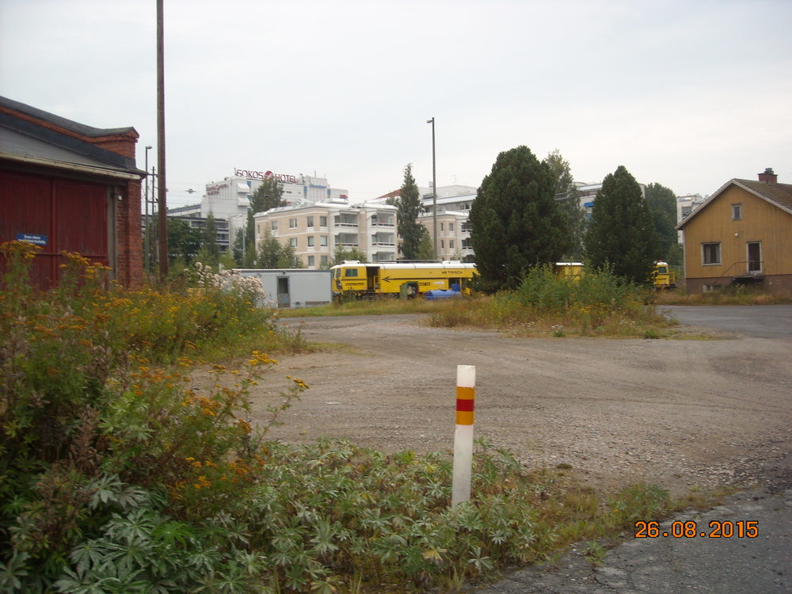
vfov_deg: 40.7
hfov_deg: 52.6
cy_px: 297
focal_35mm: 35
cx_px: 396
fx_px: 801
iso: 64
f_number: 2.8
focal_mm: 5.7
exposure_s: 1/42
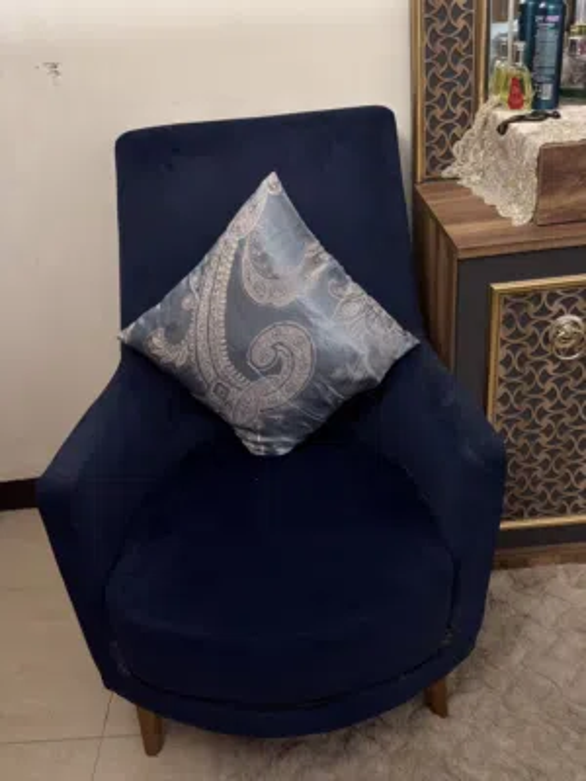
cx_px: 293
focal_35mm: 35
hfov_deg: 40.7
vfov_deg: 52.6
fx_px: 790
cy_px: 390
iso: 800
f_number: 1.78
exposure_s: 1/20
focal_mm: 6.76
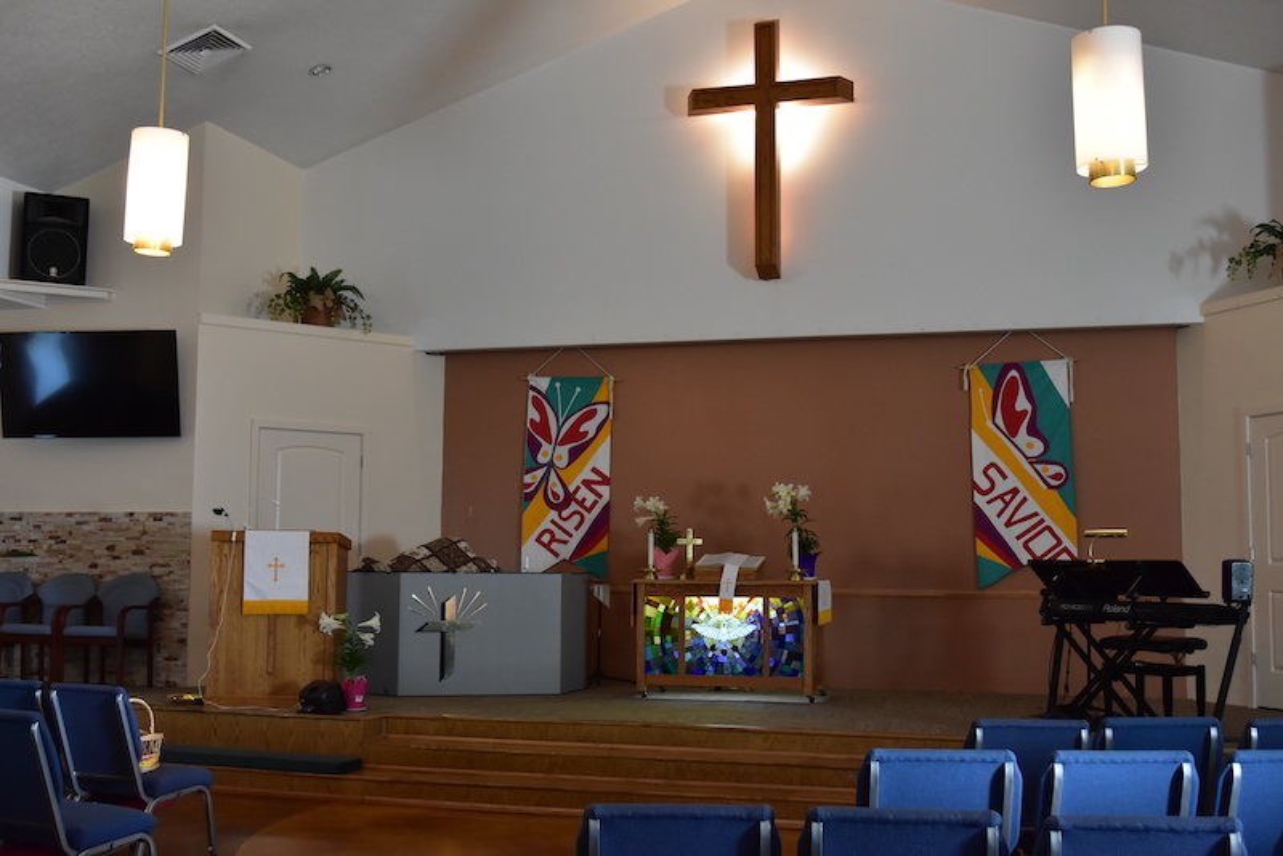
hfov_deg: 46.4
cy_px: 428
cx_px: 642
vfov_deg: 31.9
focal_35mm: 42
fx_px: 1497
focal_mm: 28
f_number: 7.1
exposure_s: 1/30
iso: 1600
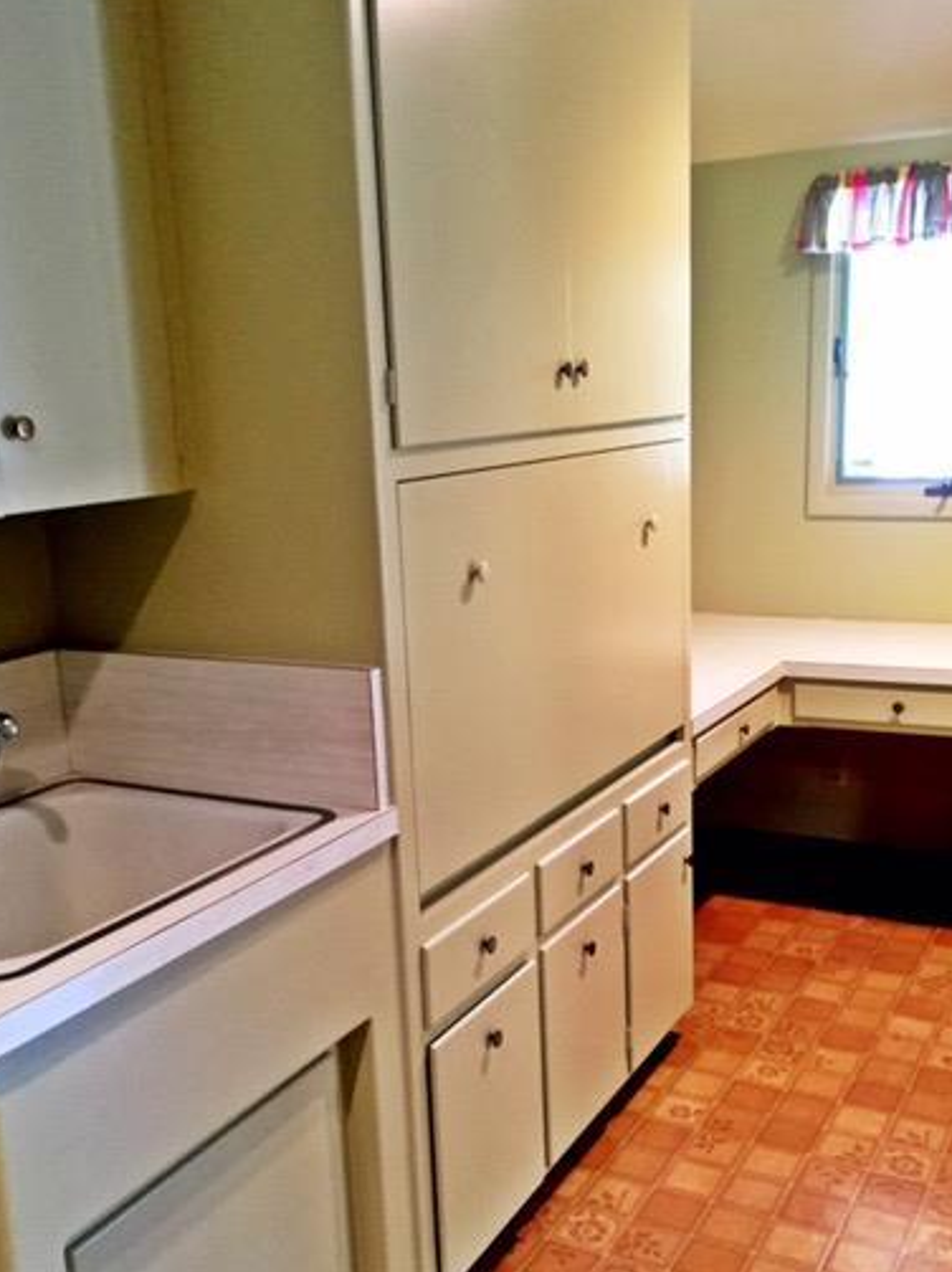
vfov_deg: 50.1
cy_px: 707
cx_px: 471
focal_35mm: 37
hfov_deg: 38.6
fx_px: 1358
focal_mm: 4.15
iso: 250
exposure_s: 1/30
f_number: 2.2
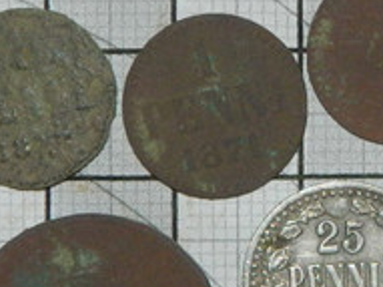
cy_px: 40
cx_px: 568
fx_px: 5186
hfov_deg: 4.2
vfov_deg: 3.2
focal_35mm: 469
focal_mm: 15.1
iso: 200
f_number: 4.2
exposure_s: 1/50
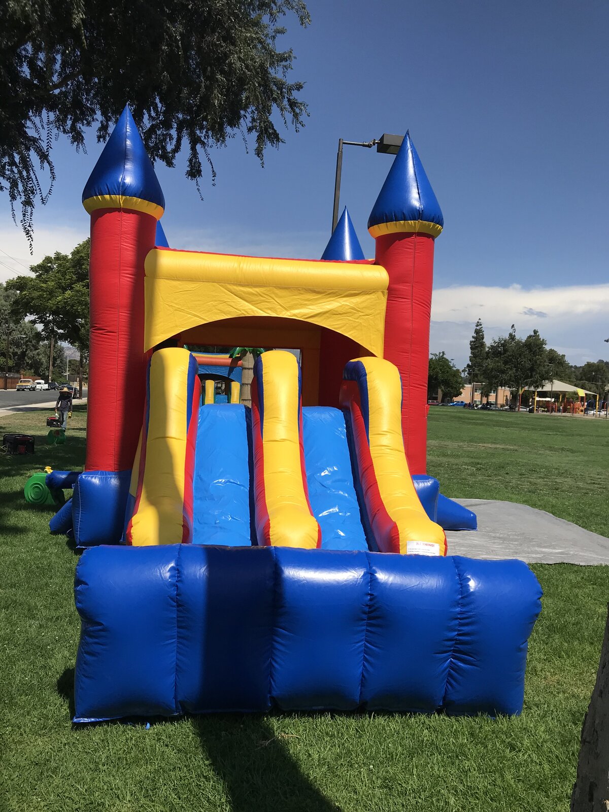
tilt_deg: -0.7
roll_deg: -3.1
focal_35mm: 28
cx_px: 304
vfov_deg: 63.4
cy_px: 406
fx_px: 657
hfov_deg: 49.7
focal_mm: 3.99
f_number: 1.8
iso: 20
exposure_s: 1/4000
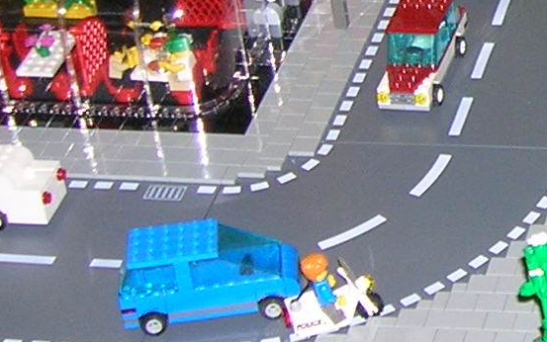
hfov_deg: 13.1
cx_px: 860
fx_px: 2222
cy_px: -93
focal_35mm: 149
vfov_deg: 8.7
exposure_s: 1/60.1
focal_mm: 5.7
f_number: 2.9
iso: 70
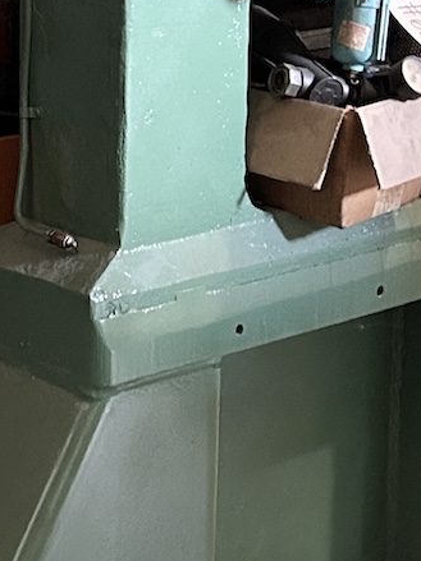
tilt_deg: -6.6
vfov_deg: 17.5
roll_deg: +0.8
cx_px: -171
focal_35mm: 108
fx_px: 1752
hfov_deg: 13.1
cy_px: -75
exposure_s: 1/30
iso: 640
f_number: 1.5
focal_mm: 5.7
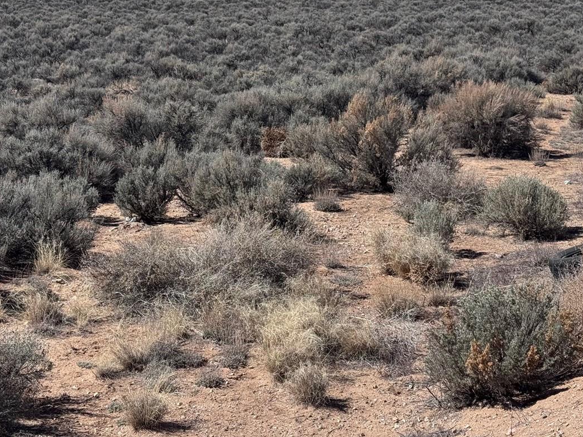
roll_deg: +0.2
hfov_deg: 26.3
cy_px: 110
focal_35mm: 74
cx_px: 258
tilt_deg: -7.3
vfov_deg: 19.7
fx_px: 1246
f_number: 1.78
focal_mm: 6.76
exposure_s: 1/5848
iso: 64
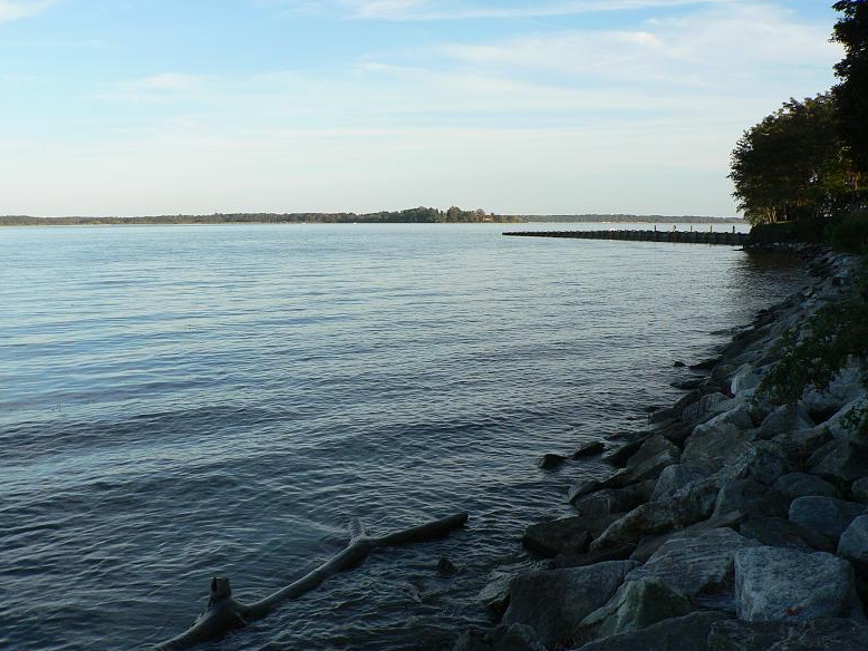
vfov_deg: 38.7
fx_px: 928
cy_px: 327
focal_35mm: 37
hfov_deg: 50.1
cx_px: 423
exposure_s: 1/400
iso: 80
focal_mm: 6
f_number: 4
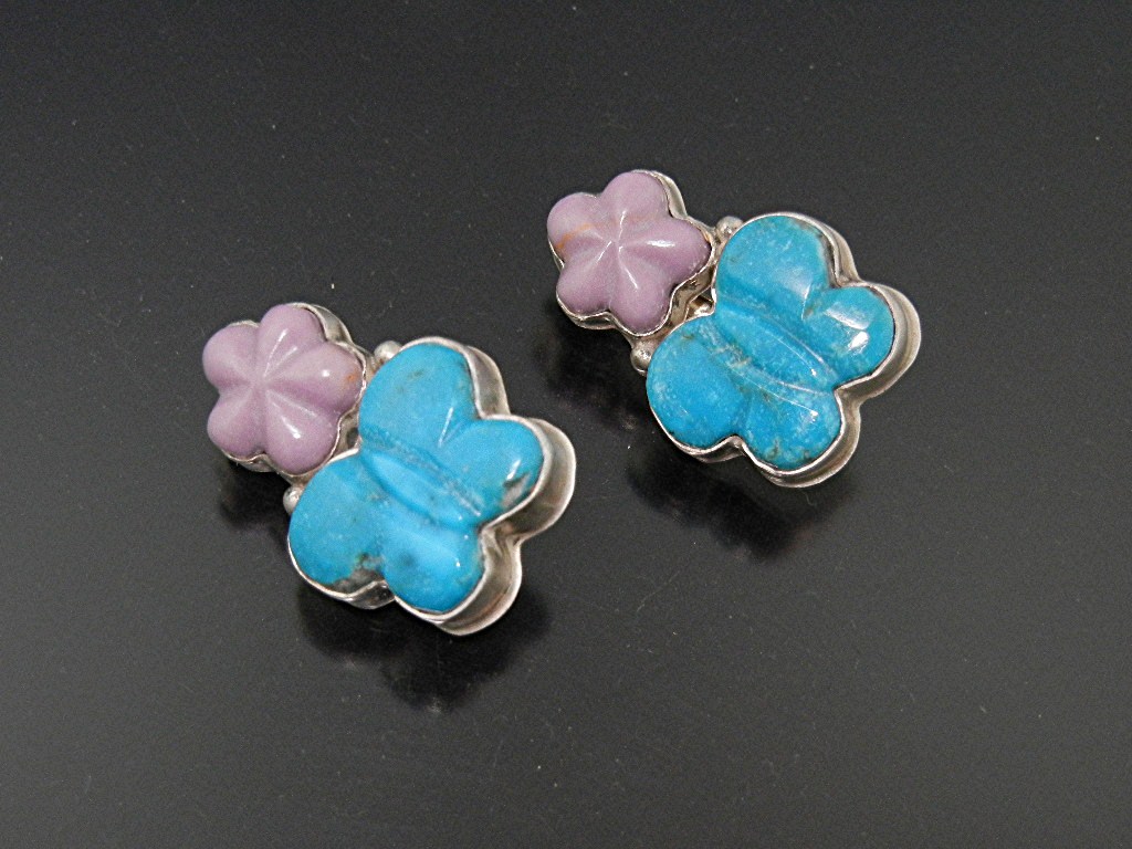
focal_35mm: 52
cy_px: 424
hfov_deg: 36.8
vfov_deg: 28.0
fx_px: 1700
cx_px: 566
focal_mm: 9.3
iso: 800
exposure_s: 1/30
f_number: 7.8
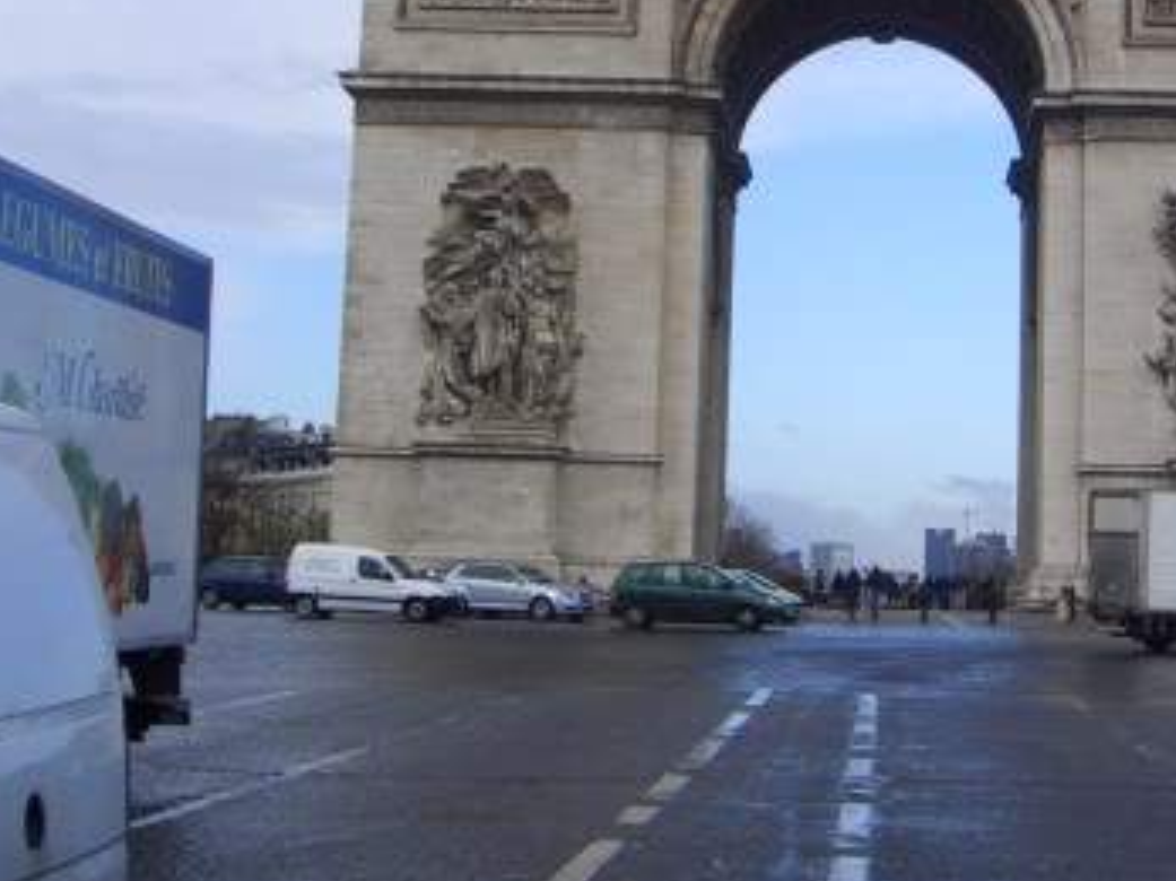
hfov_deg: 26.6
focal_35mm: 72
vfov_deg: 20.1
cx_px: 908
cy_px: 122
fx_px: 2445
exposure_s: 1/320
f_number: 4.8
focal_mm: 8
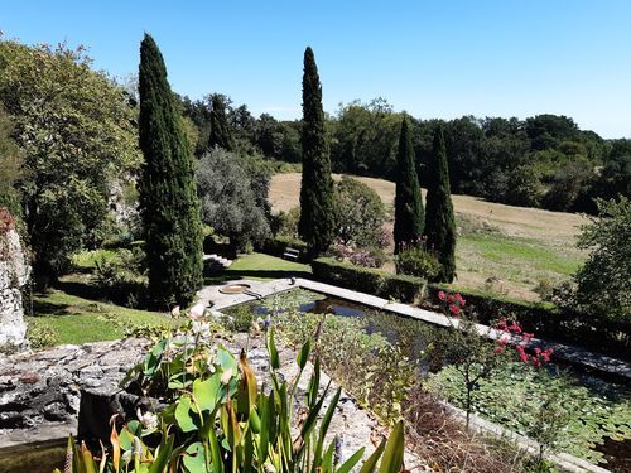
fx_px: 474
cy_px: 236
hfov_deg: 67.3
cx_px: 316
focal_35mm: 26
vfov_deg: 53.1
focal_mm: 3.92
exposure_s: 1/1209
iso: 40
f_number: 1.7
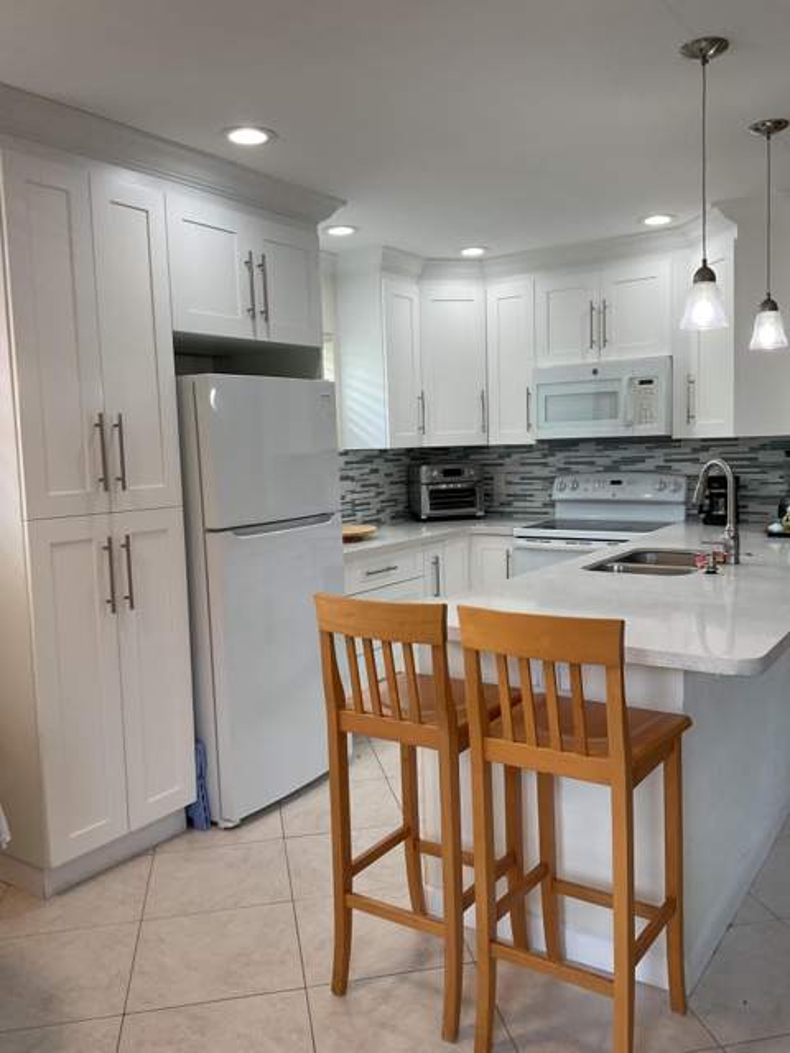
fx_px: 882
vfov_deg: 61.7
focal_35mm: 29
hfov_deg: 48.2
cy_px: 526
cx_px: 395
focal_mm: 3
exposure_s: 1/120
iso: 32
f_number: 1.8
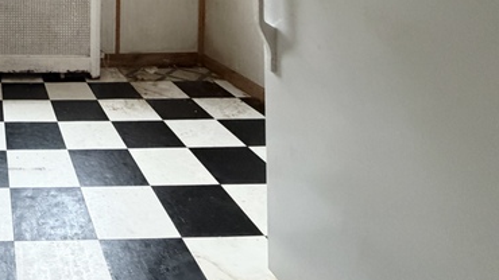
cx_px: 4
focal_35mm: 33
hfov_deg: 49.1
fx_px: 437
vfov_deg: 29.6
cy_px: -71
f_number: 2.2
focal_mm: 2.22
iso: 800
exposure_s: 1/60
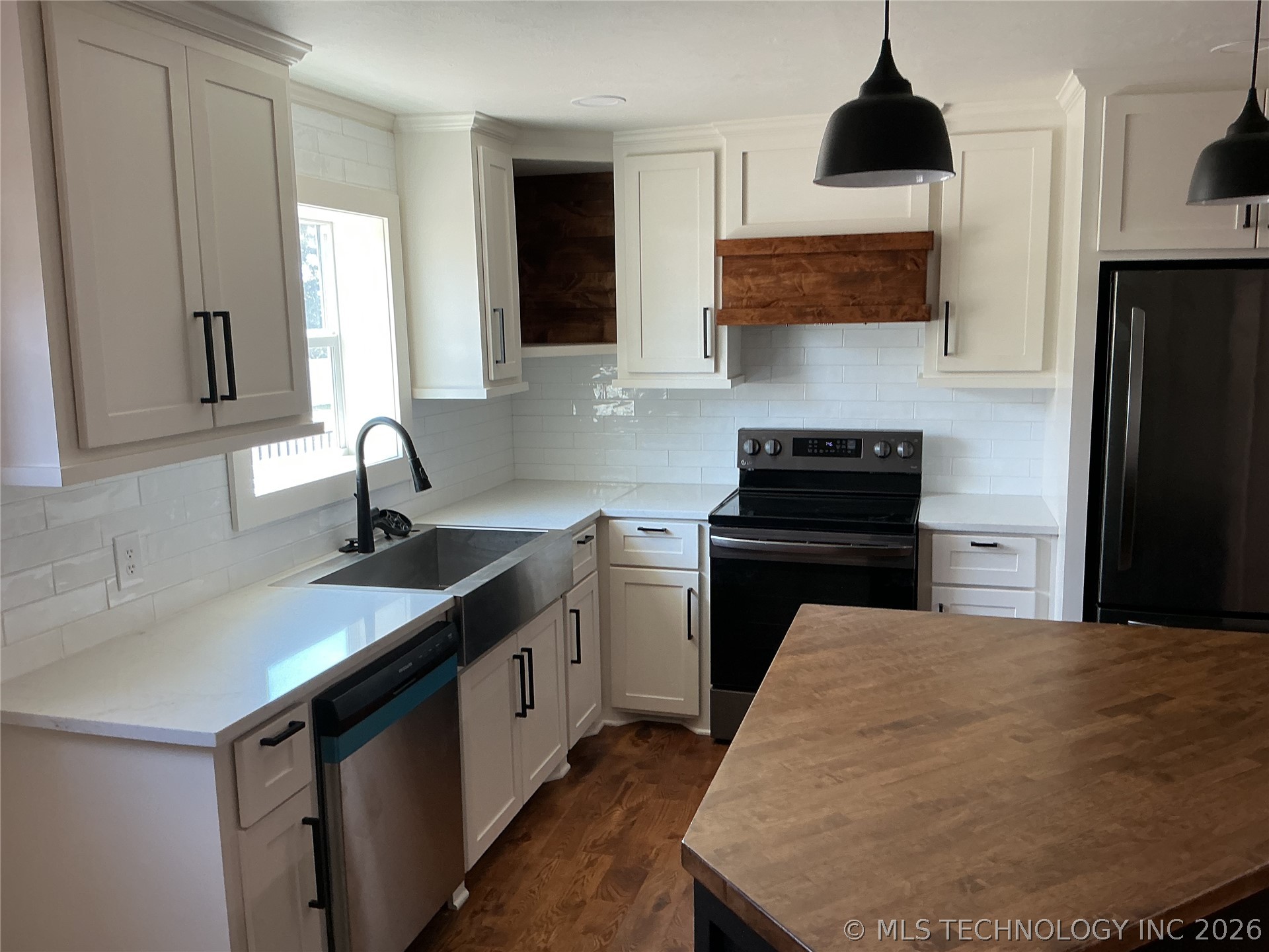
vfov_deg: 48.2
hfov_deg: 61.7
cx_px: 634
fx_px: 1063
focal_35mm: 29
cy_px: 476
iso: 40
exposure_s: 1/60
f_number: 1.8
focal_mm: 3
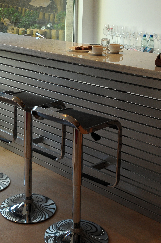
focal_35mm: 61
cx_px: 50
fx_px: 410
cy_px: 80
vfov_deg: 32.6
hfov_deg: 22.1
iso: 500
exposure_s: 1/100
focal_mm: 26
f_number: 7.1
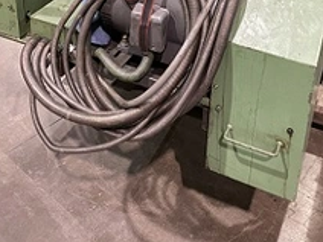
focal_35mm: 49
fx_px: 457
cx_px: 174
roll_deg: -0.4
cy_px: -56
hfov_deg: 38.9
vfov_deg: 26.1
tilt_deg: -17.8
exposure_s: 1/60
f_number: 1.6
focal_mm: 4.2
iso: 320
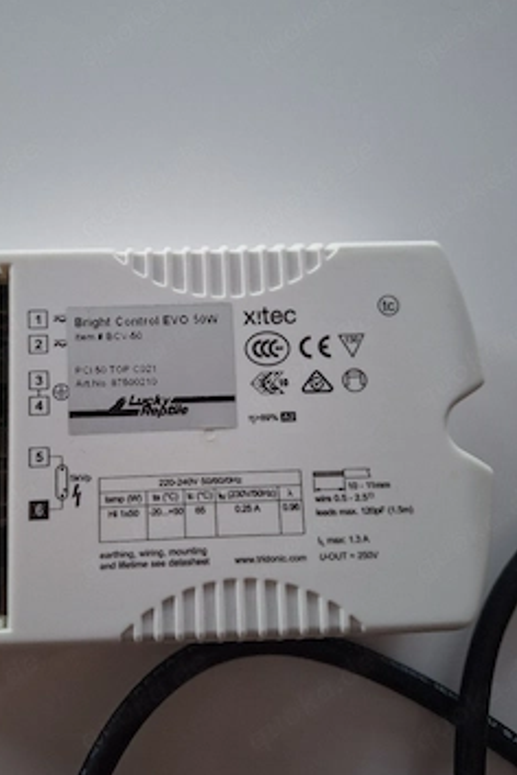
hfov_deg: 47.4
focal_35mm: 27
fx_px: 582
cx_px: 191
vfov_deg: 67.4
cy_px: 383
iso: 250
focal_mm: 5.54
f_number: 1.8
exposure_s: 1/33
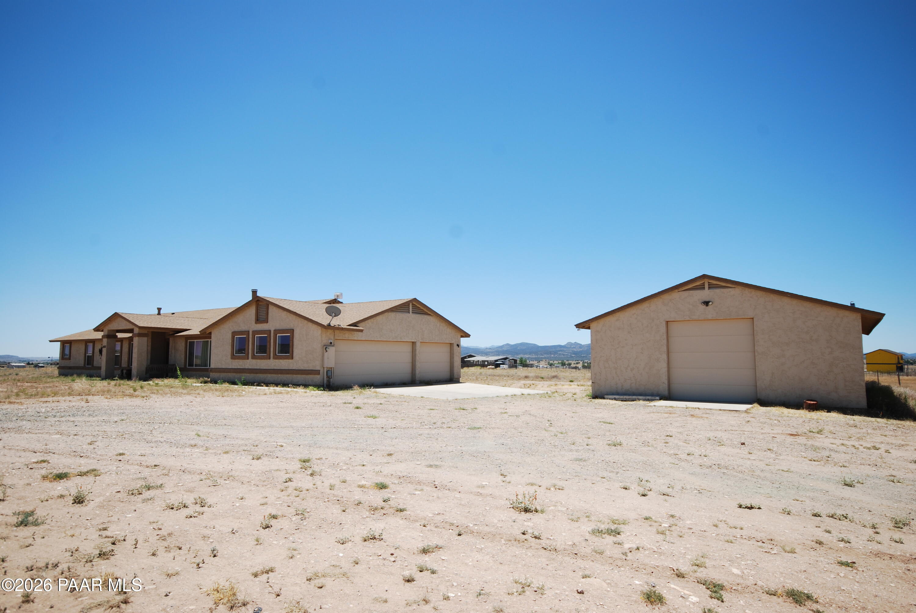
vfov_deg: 59.6
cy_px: 306
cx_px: 458
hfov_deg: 81.1
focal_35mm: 21
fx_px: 535
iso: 100
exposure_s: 1/250
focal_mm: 14
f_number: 8
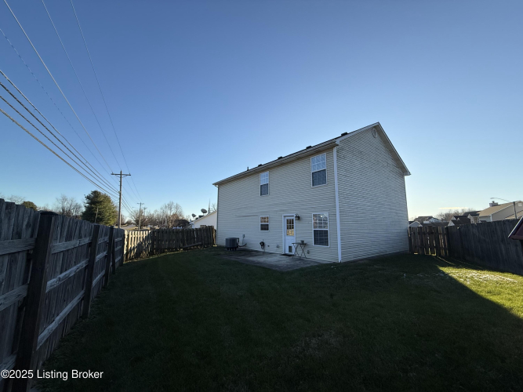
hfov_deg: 102.1
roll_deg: -0.2
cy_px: 196
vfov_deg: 85.7
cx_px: 262
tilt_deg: +8.3
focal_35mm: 14
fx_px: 211
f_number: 2.2
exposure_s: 1/1285
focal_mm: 2.22
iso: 50
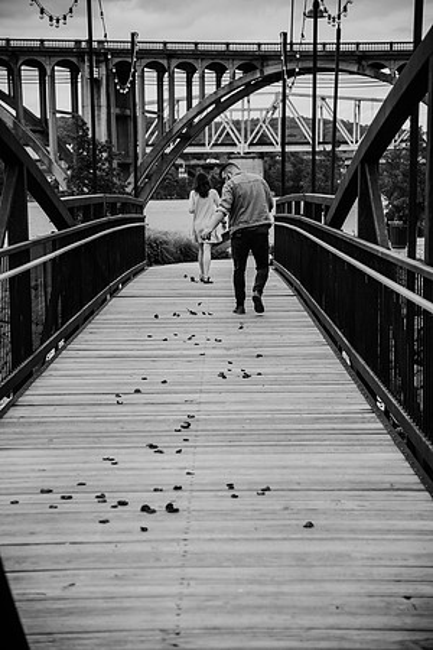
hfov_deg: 18.2
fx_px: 1353
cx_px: 216
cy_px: 325
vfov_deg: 27.0
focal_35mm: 75
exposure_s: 1/800
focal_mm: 75
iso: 320
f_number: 4
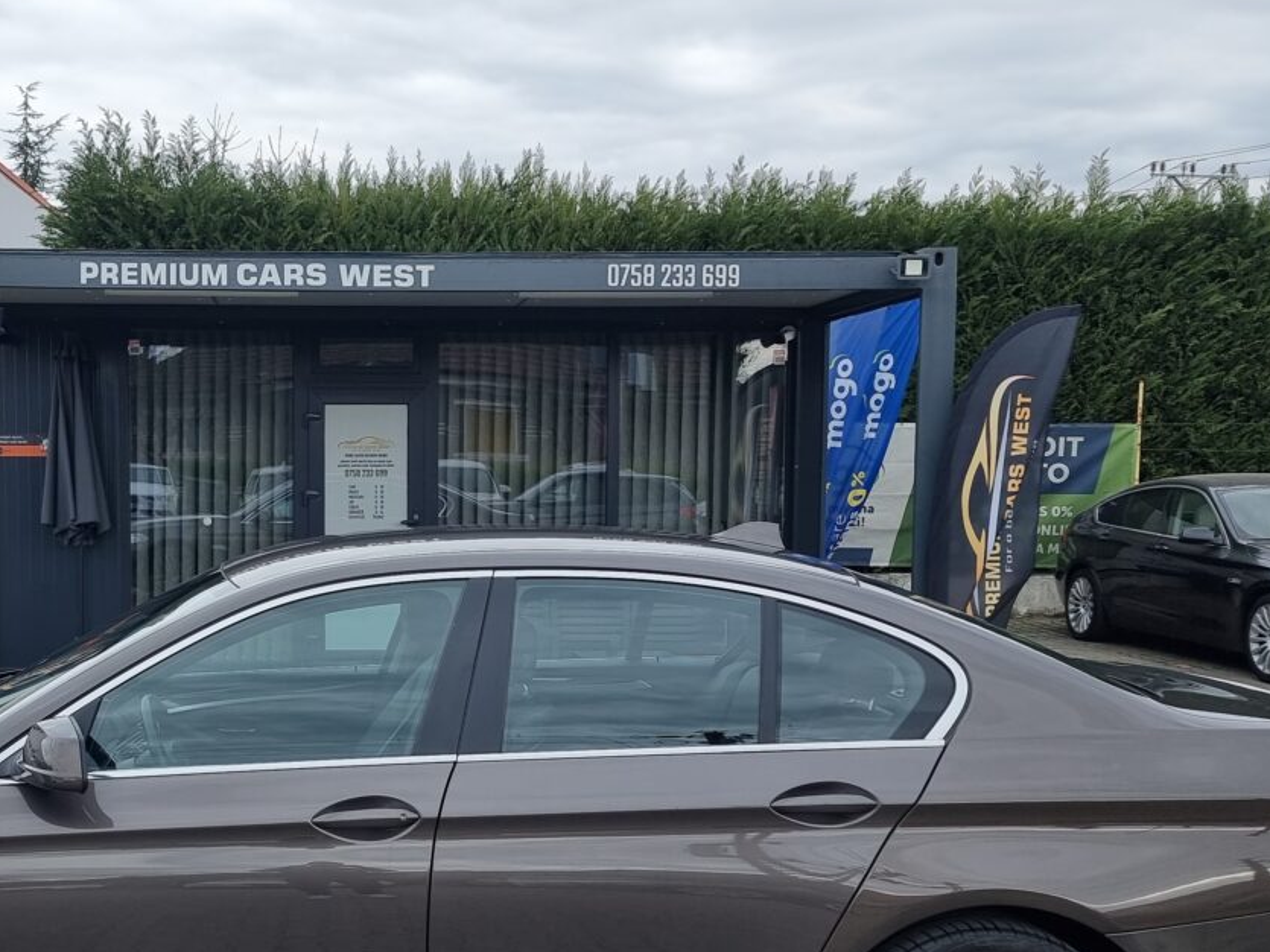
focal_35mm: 46
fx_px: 1687
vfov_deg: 31.5
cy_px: 532
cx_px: 338
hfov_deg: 40.2
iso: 50
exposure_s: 1/281
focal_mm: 6.7
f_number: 1.8
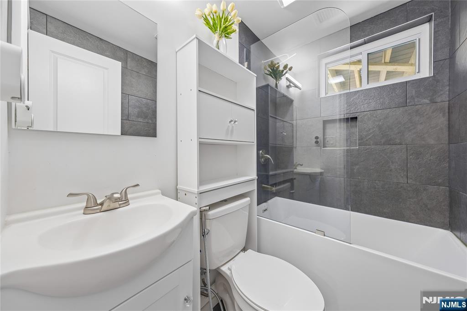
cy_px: 156
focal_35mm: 12
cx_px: 234
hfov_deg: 112.6
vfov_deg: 90.0
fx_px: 156
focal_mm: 8
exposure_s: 1/9
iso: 160
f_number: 5.6
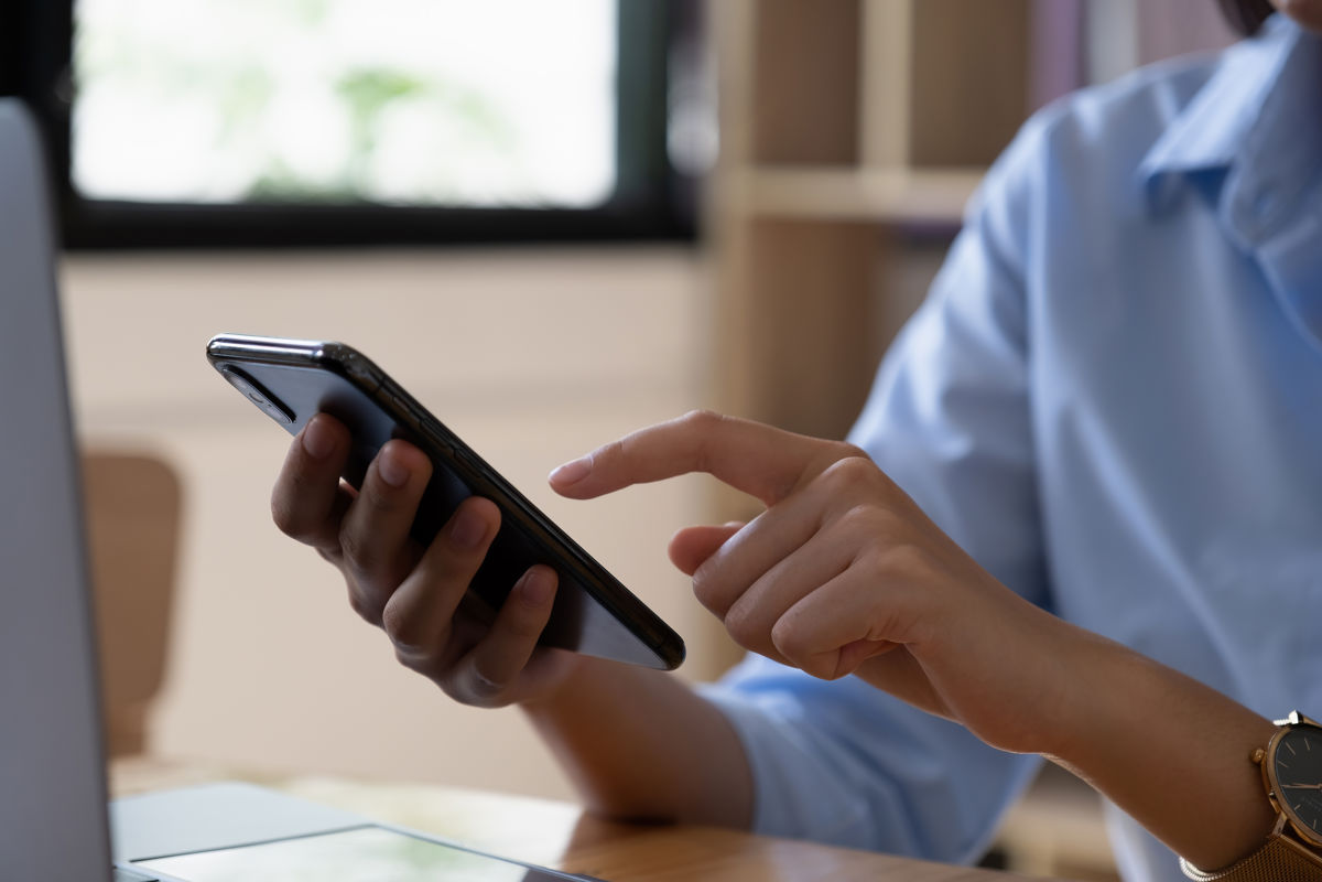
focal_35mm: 83
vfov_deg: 16.5
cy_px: 441
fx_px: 3048
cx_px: 661
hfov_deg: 24.5
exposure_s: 1/210
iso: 320
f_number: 2.8
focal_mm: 55
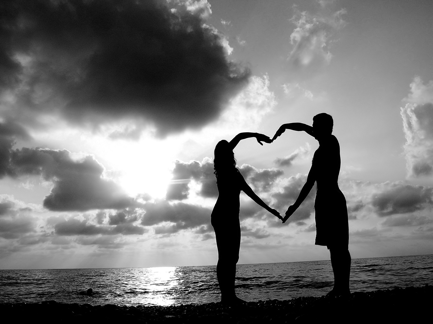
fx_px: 450
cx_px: 216
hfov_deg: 51.4
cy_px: 162
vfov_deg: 39.6
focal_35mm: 36
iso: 50
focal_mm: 6
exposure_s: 1/1845
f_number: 3.7
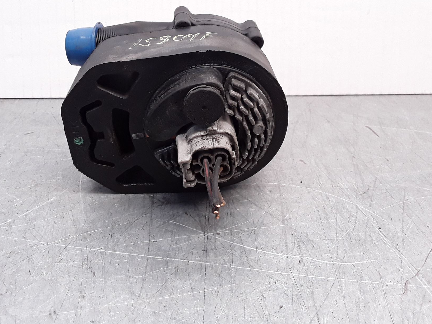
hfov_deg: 52.5
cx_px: 188
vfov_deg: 40.5
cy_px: 125
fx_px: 437
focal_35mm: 35
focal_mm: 2.91
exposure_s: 1/100
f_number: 1.9
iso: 100
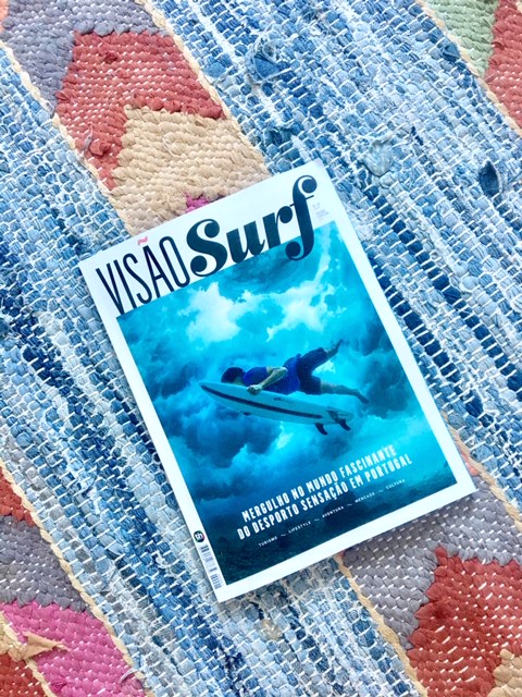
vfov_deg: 61.7
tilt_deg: -84.9
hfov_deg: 48.2
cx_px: 261
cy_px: 348
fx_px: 583
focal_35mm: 29
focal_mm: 4.15
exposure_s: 1/33
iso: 160
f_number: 2.2
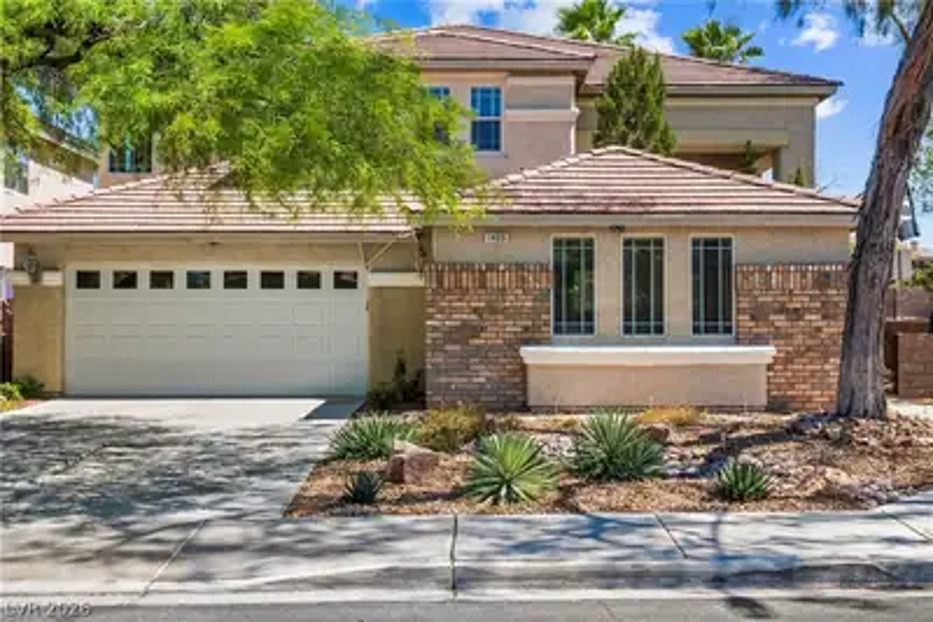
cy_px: 311
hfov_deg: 46.4
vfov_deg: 31.9
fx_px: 1089
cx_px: 466
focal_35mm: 42
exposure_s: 1/8000
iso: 400
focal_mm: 28
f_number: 8
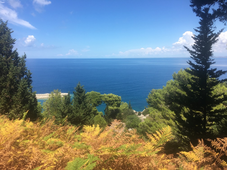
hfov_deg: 61.7
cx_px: 114
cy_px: 85
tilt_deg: -7.5
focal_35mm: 29
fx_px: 190
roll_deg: +1.1
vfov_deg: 48.2
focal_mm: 4.15
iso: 25
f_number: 2.2
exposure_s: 1/1350
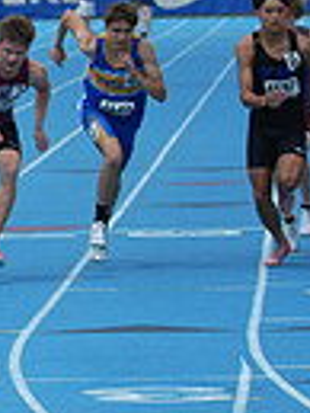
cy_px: 194
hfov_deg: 3.2
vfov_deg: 4.4
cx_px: -540
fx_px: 5424
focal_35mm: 455
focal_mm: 105
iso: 400
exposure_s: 1/2000
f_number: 5.6
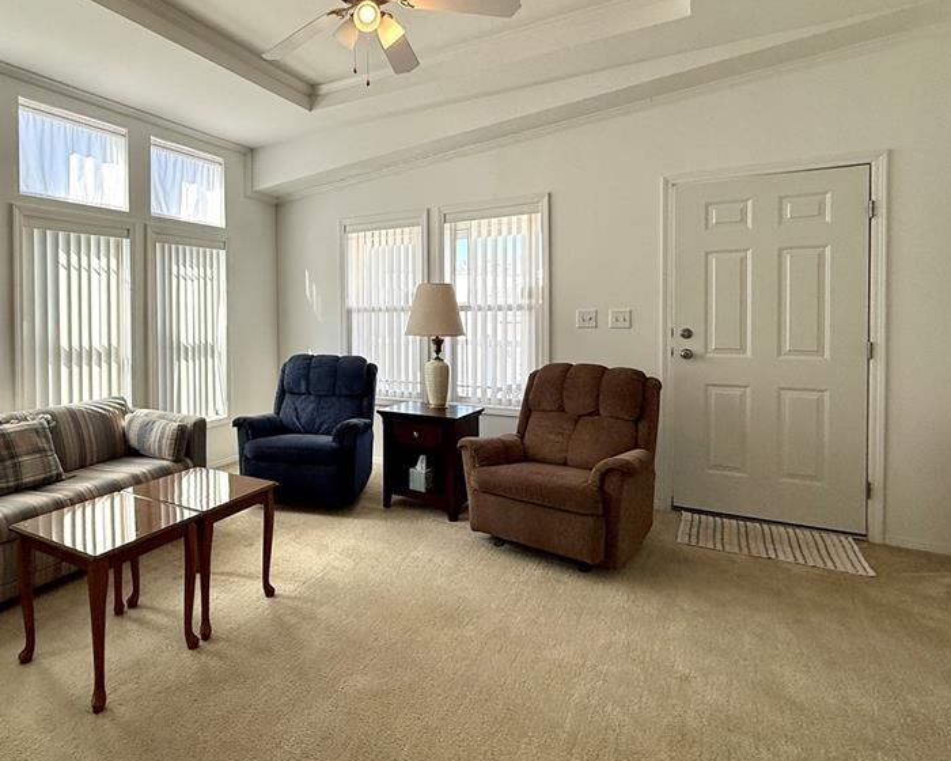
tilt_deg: -0.5
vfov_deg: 67.7
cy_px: 323
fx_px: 563
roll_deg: -0.1
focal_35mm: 20
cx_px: 348
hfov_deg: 78.7
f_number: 2.2
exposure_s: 1/217
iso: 64
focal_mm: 2.22
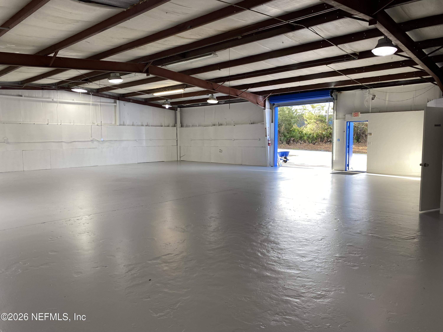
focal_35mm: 26
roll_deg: +0.8
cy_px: 166
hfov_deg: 67.3
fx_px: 333
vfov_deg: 53.1
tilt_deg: -5.6
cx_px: 222
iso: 50
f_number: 1.8
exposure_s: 1/120
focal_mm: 4.25
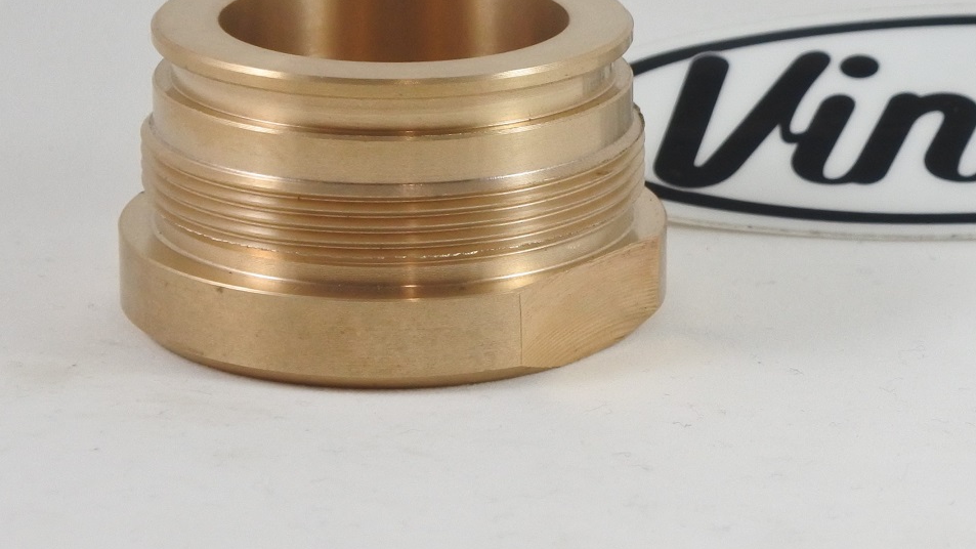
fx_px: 3338
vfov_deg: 9.4
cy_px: 183
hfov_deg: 16.6
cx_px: 724
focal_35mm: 129
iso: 500
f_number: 5
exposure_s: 1/125
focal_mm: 23.1
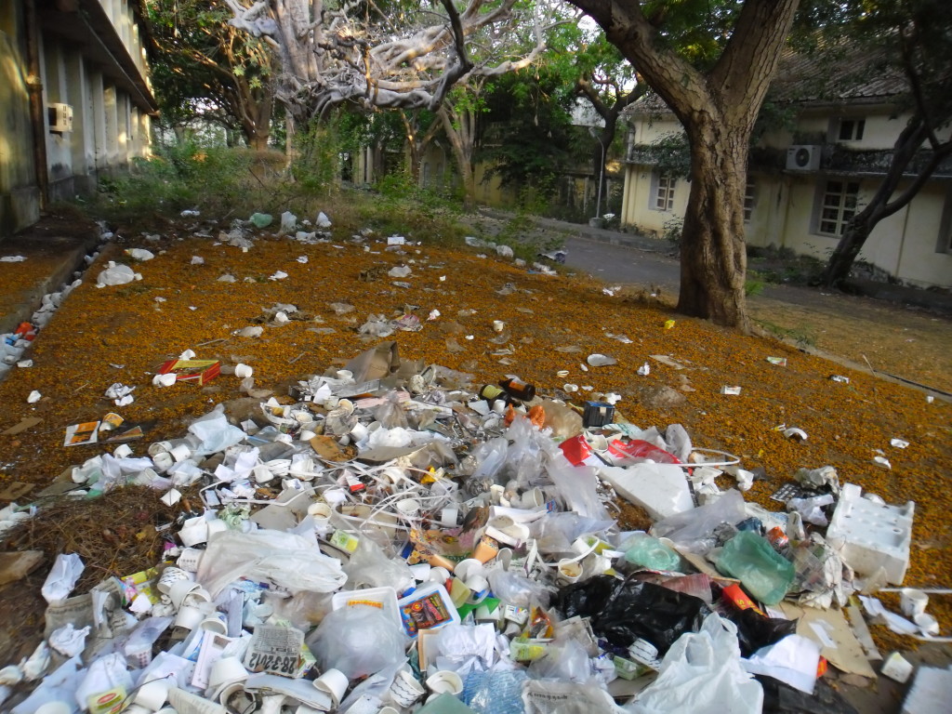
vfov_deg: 51.4
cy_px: 357
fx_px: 743
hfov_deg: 65.3
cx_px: 476
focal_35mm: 27
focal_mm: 4.9
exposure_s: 1/51
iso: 100
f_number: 3.5
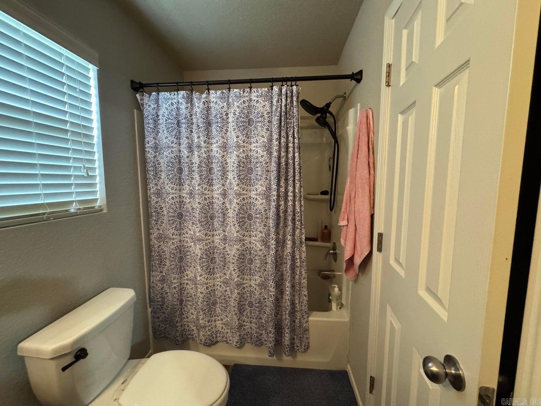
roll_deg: -0.1
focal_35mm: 14
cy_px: 203
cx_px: 270
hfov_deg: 102.1
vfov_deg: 85.7
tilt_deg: -5.4
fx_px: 219
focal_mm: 2.22
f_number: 2.2
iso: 1000
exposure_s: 1/60
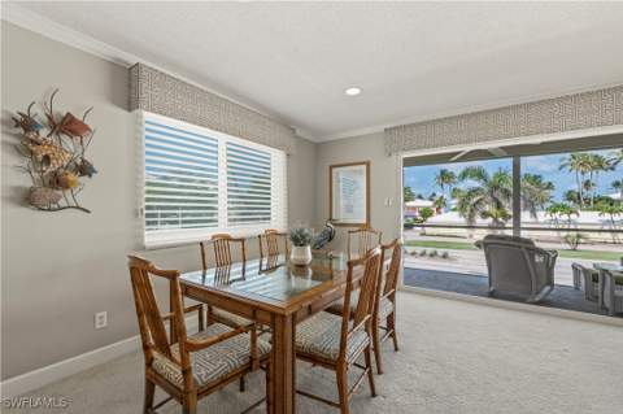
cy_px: 207
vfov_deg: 81.1
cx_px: 312
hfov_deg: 104.3
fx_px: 242
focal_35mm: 14
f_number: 13
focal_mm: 14
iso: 200
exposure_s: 1/3
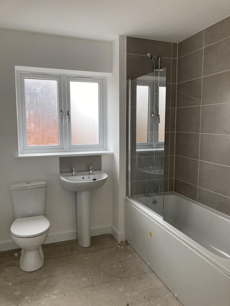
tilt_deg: -5.7
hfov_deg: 49.7
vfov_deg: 63.4
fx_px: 248
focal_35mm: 28
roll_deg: -0.4
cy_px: 153
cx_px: 115
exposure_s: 1/96
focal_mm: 3.99
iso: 80
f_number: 1.8
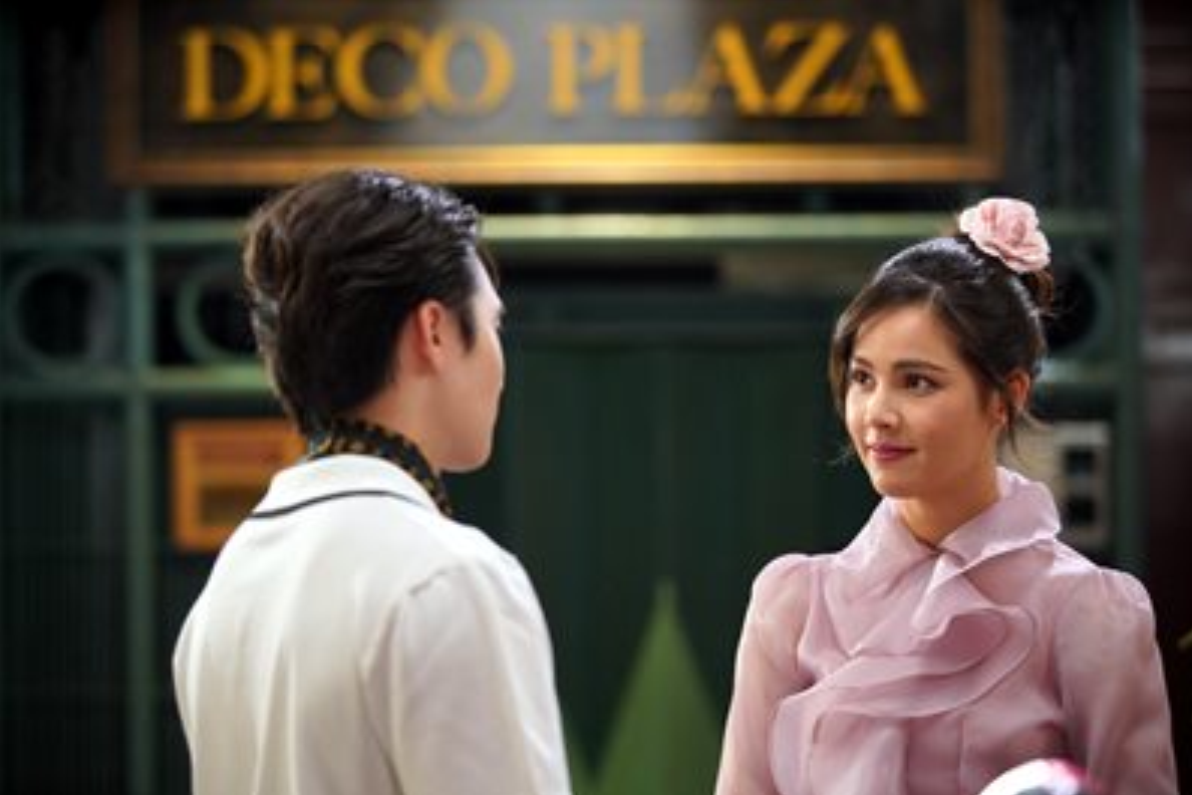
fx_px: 3510
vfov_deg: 12.9
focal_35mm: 106
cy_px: 399
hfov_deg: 19.3
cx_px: 596
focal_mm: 105
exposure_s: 1/100
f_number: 2.8
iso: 2000
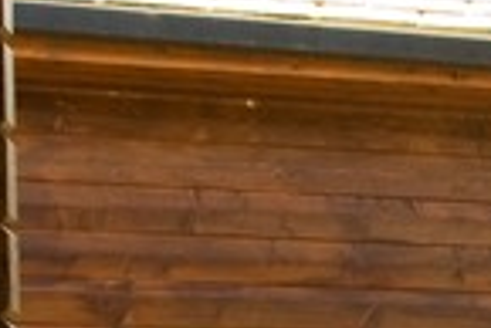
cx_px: 1151
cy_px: 663
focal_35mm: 139
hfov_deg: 12.1
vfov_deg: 9.3
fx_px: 1898
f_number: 5.6
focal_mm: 19
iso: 320
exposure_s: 1/250
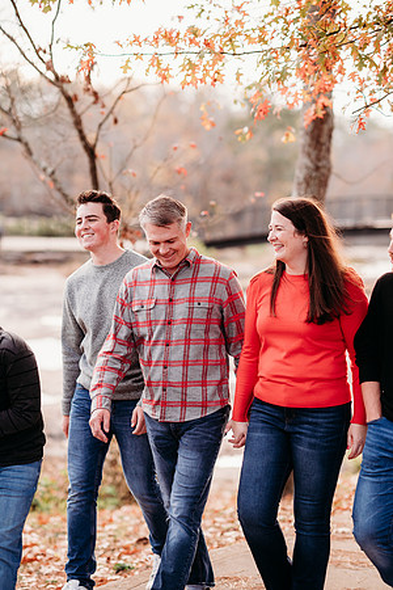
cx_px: 196
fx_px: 1392
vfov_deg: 23.9
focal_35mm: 85
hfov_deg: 16.1
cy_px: 295
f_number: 2.2
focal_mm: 85
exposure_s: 1/400
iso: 320
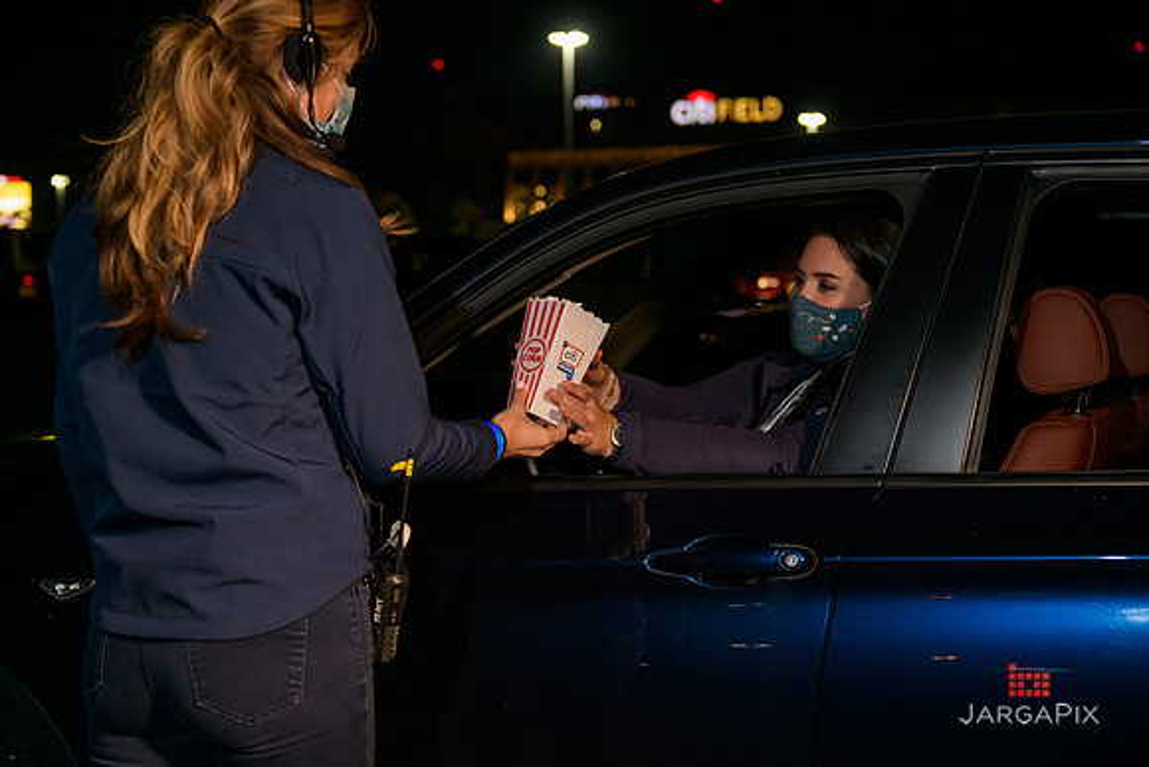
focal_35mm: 50
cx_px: 574
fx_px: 1596
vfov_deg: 27.0
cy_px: 384
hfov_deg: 39.6
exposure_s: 1/125
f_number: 3.2
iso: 1600
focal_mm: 50
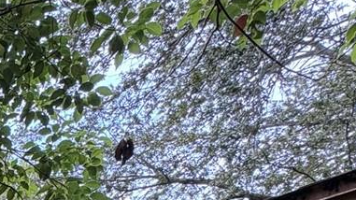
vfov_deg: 14.8
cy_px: 418
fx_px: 604
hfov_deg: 24.4
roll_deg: -1.0
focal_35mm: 64
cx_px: -198
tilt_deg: -0.3
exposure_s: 1/132
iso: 64
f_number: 2.2
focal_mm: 2.22
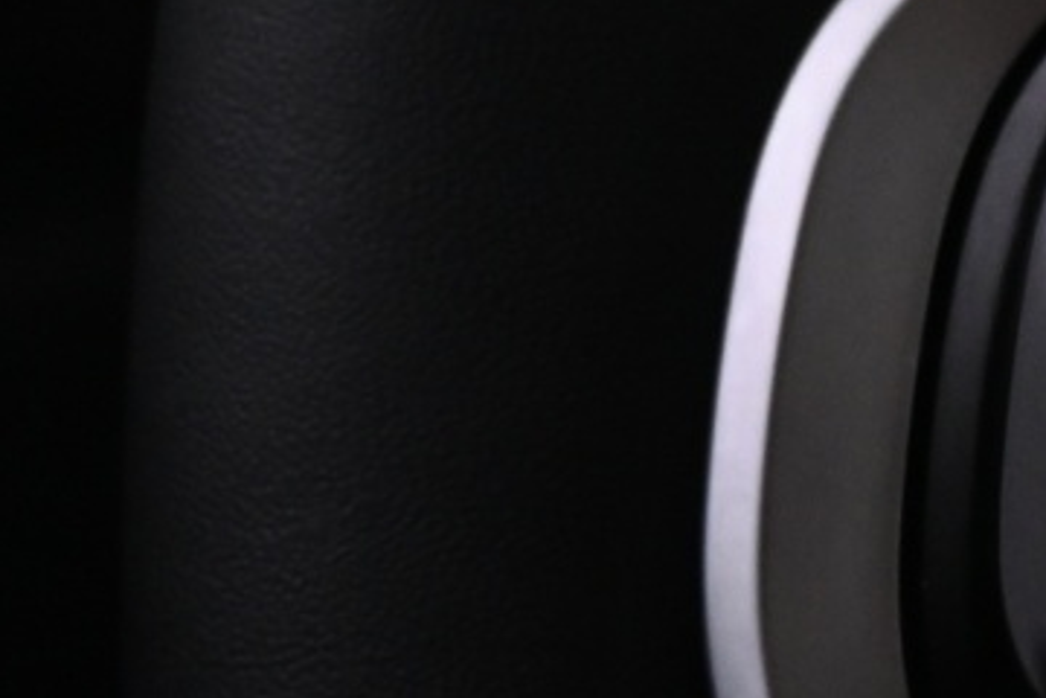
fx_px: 4216
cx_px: 1691
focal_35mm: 145
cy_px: 323
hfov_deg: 13.2
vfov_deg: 9.5
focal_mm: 21.5
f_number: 4
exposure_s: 1/25
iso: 1600
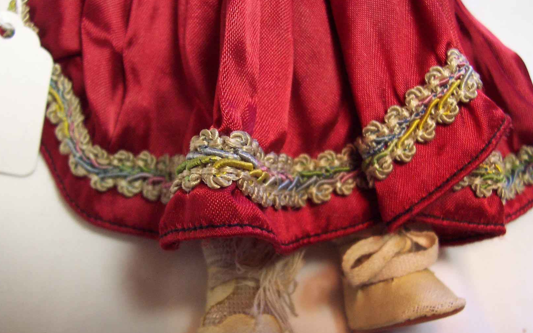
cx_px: 268
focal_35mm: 40
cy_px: 174
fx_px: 581
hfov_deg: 49.3
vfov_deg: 32.0
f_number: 2.8
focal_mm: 5.6
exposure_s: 1/30
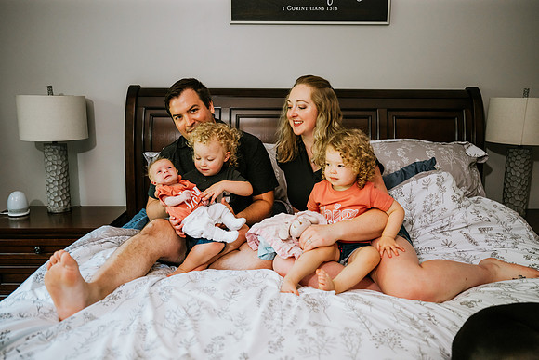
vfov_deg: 45.0
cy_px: 180
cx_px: 270
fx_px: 434
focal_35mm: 29
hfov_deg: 63.6
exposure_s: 1/250
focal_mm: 29
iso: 1000
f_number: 2.8
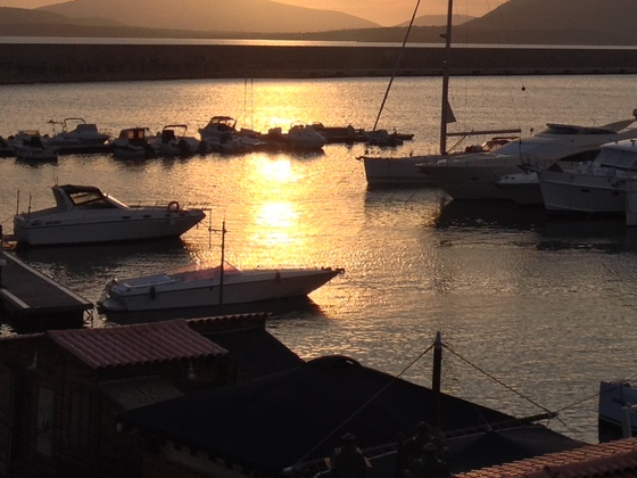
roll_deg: -0.1
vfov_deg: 14.6
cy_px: 44
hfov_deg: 19.4
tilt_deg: -2.7
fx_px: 1840
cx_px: 522
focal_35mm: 100
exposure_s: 1/1842
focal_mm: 4.28
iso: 50
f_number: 2.4
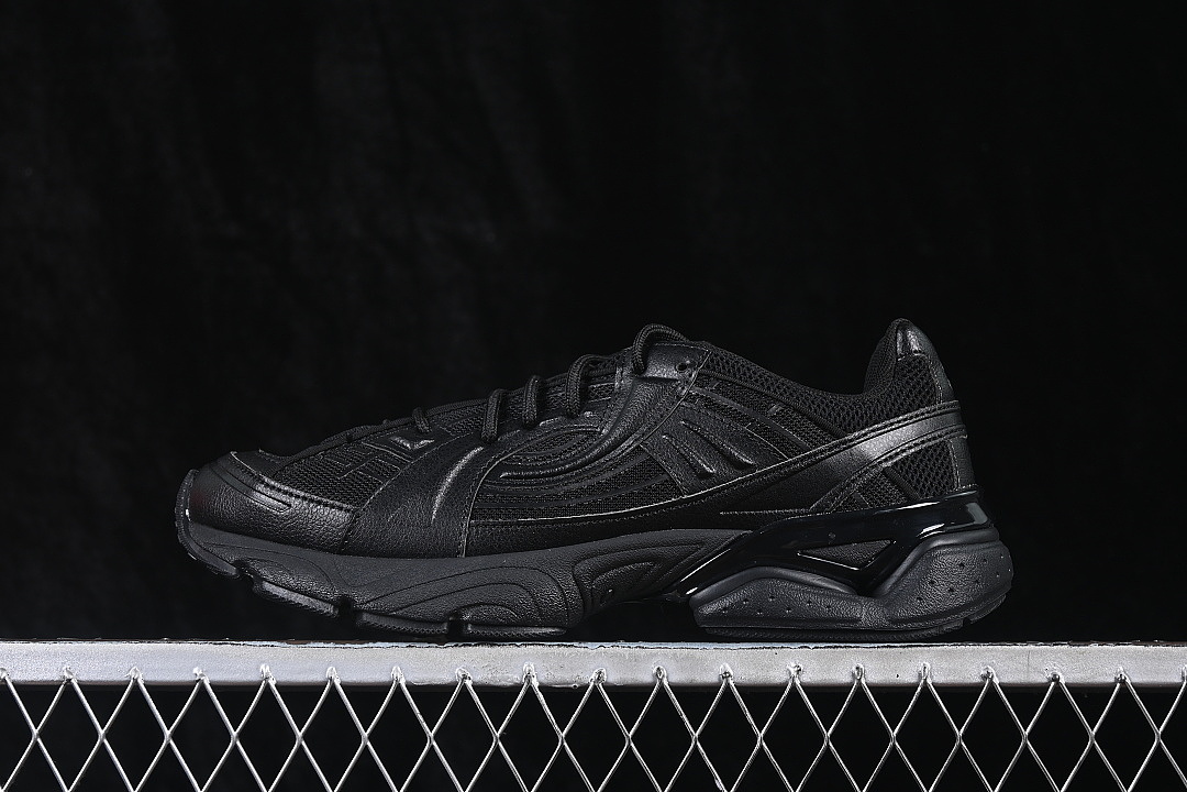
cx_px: 594
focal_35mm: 75
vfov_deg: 18.2
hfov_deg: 27.0
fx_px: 2473
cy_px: 396
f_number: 6.3
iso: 160
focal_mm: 50
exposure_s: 1/60
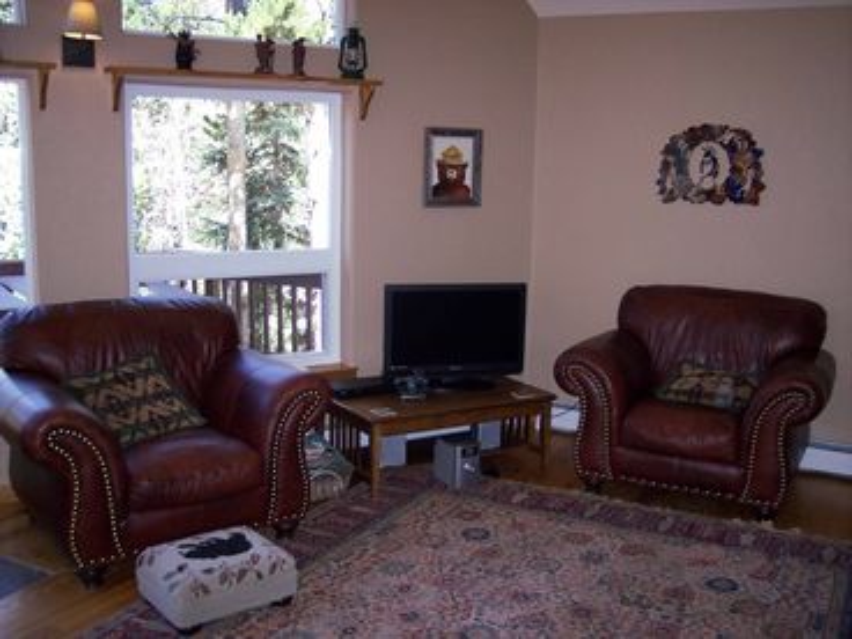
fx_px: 960
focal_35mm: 39
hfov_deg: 47.9
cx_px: 426
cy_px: 320
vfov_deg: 36.8
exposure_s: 1/60
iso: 140
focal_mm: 8
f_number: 2.8
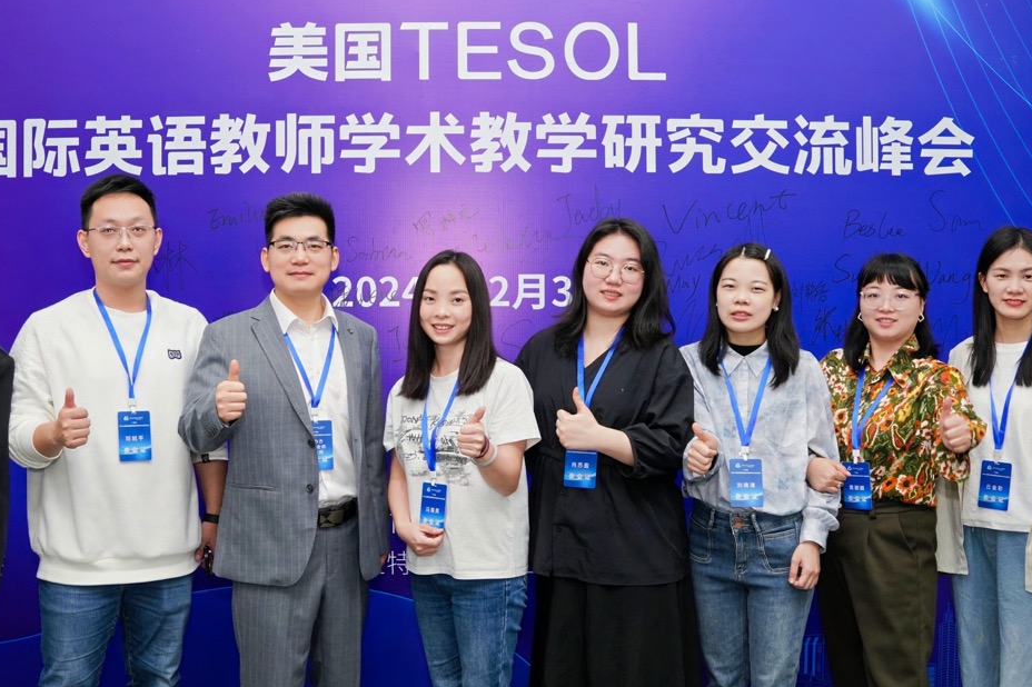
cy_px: 344
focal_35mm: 40
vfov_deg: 33.3
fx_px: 1150
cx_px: 454
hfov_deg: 48.2
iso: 800
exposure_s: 1/161
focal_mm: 29.1
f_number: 4
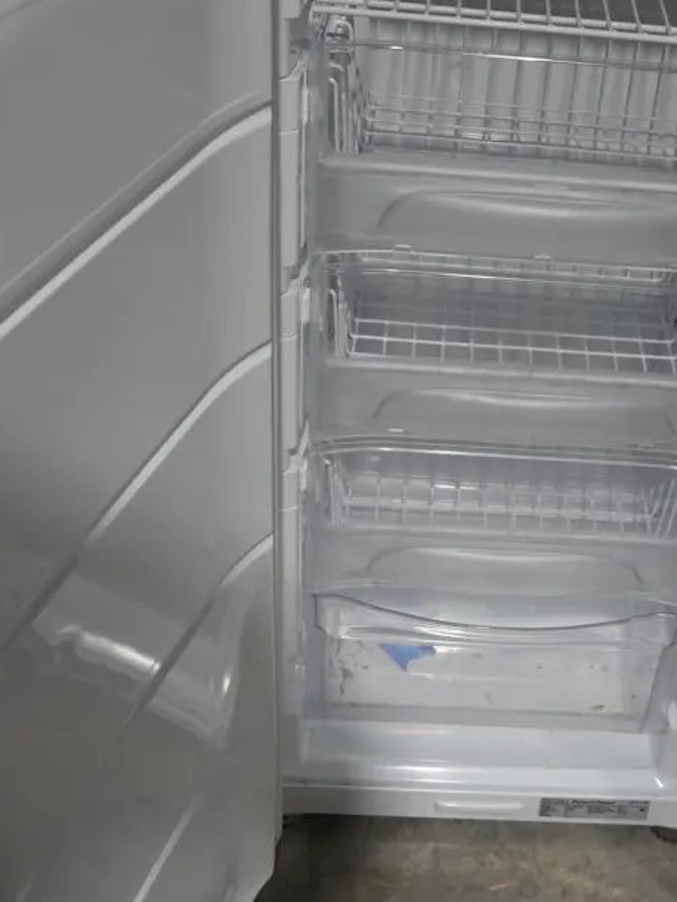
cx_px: 549
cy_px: 291
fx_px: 1225
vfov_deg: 39.9
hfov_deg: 30.1
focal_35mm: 47
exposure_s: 1/80
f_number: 3.5
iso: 200
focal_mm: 14
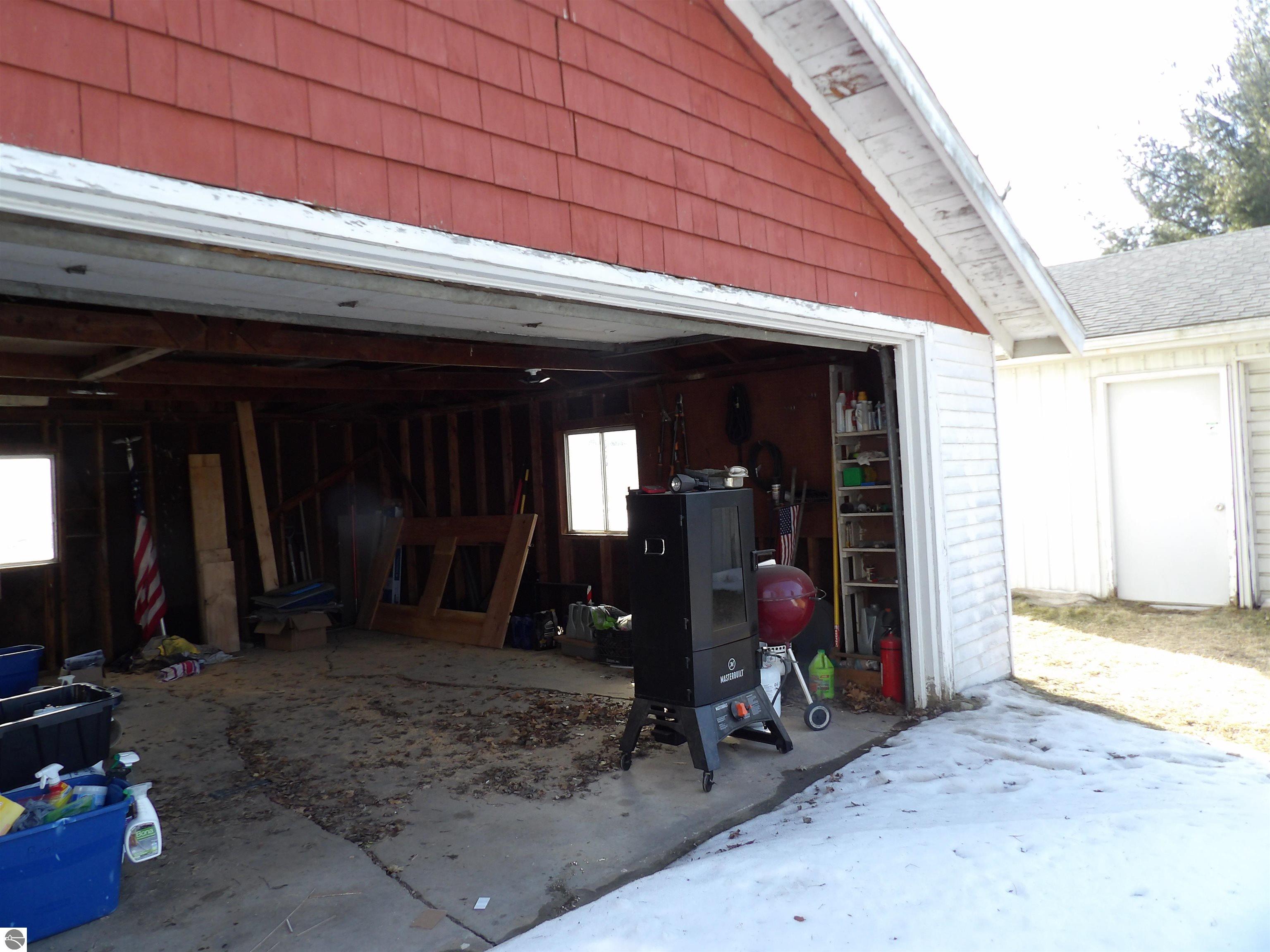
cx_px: 635
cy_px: 476
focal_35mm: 24
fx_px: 881
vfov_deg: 56.8
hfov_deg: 71.6
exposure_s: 1/158
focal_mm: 4.3
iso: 100
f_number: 3.2
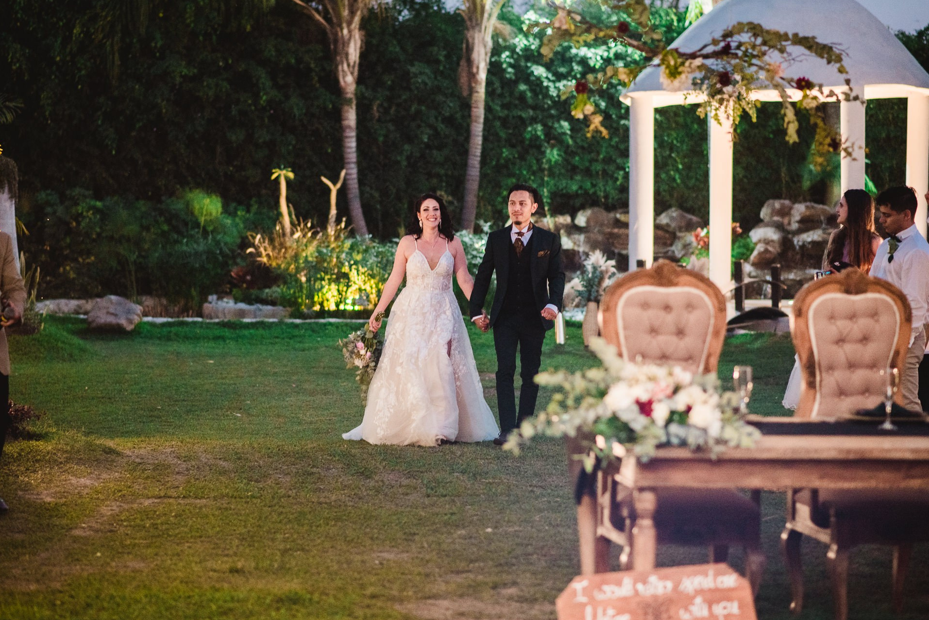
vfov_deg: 15.0
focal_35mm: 91
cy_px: 300
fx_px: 2349
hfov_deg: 22.4
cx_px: 454
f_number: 2.5
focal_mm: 85
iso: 1250
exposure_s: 1/125
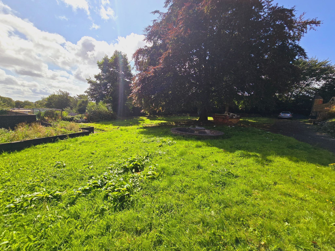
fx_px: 126
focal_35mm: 13
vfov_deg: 89.9
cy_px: 126
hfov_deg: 106.2
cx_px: 168
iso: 50
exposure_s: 1/2961
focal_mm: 2.2
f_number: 2.2
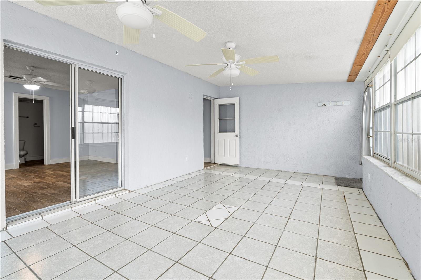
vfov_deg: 73.7
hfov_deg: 96.7
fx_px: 187
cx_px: 210
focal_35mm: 16
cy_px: 140
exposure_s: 1/5
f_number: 9
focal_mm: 16
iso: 200
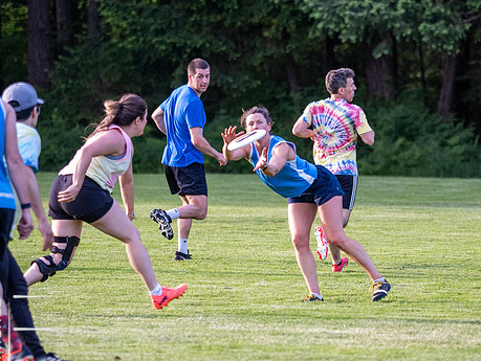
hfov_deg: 4.5
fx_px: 6063
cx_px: 305
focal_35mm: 436
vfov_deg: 3.4
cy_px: 147
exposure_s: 1/1000
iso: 1000
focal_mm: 150
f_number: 2.8
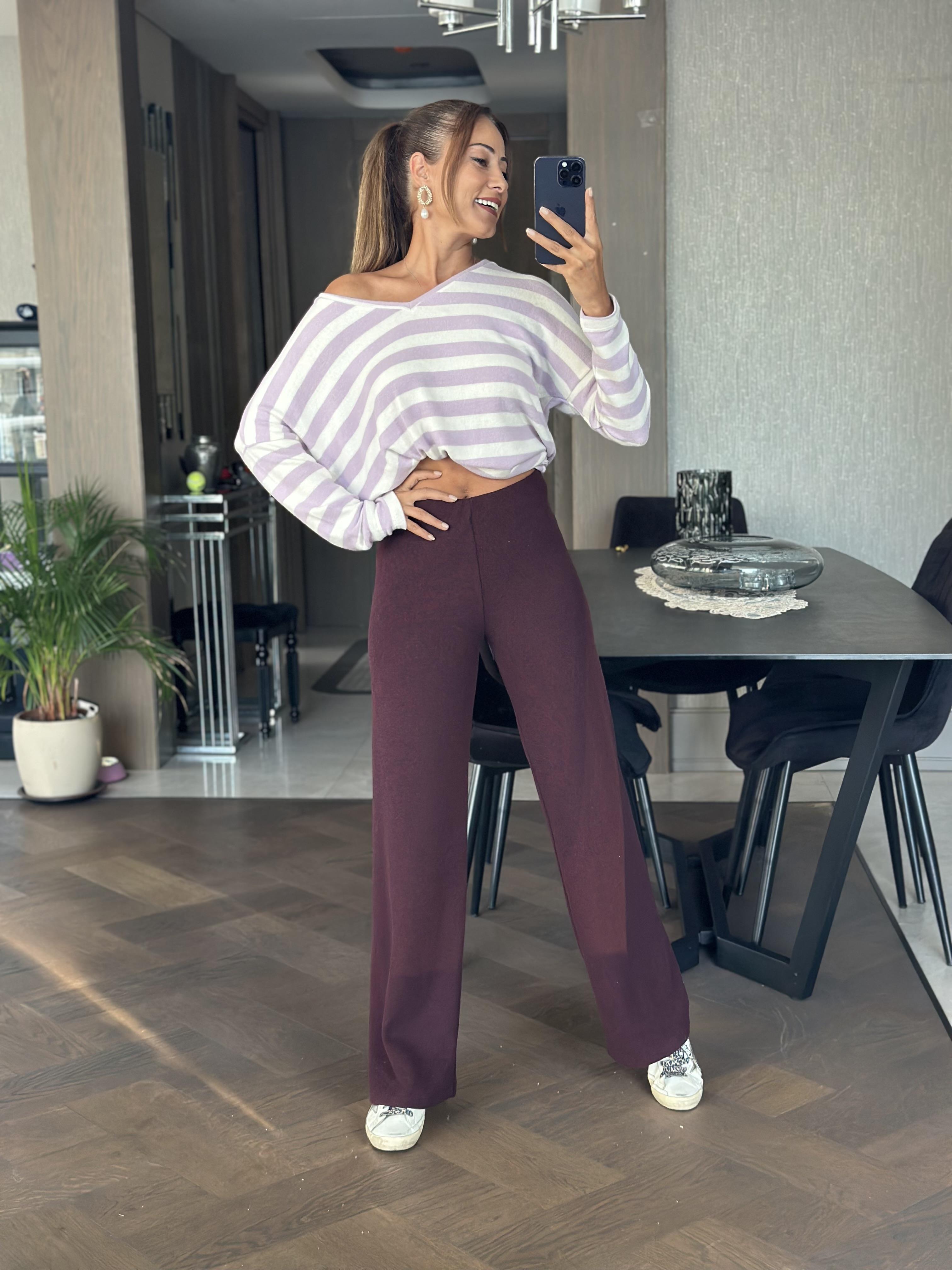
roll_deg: +2.2
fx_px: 1760
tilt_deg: -20.0
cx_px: 476
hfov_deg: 30.3
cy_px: 635
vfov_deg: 39.7
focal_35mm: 48
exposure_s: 1/60
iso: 200
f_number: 1.78
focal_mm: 6.86
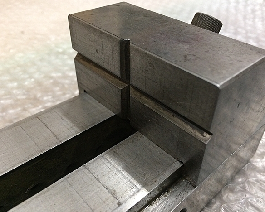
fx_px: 243
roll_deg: -1.7
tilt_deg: -36.9
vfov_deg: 47.2
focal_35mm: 31
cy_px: 104
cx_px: 137
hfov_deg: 57.1
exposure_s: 1/30
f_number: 2.2
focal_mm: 4.15
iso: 160
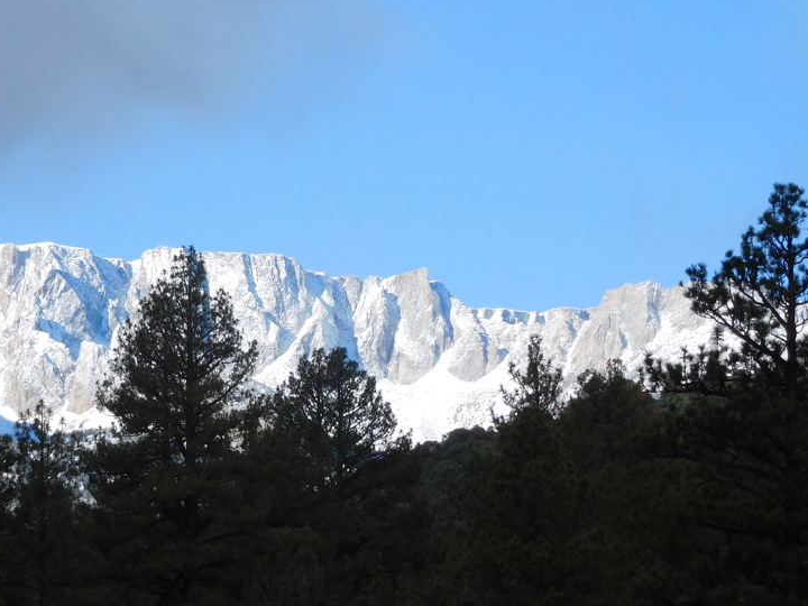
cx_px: 228
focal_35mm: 166
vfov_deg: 8.9
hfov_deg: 11.9
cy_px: 391
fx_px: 3875
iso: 125
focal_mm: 20
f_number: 4.9
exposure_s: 1/640
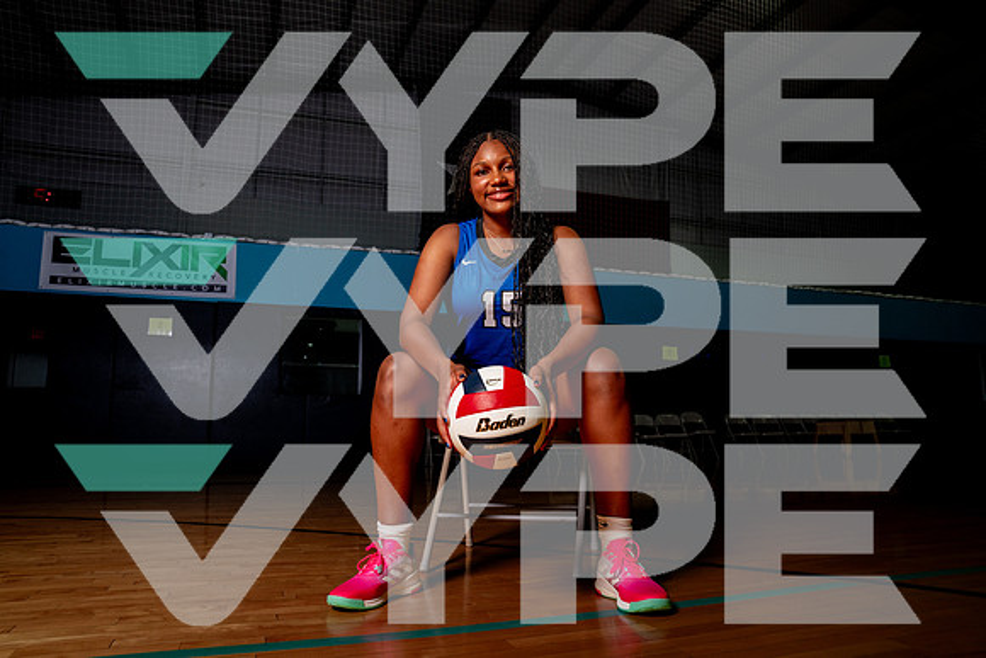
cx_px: 493
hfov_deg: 72.6
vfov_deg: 52.2
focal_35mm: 25
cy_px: 329
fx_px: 672
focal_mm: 24
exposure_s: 1/250
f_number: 5.6
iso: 250
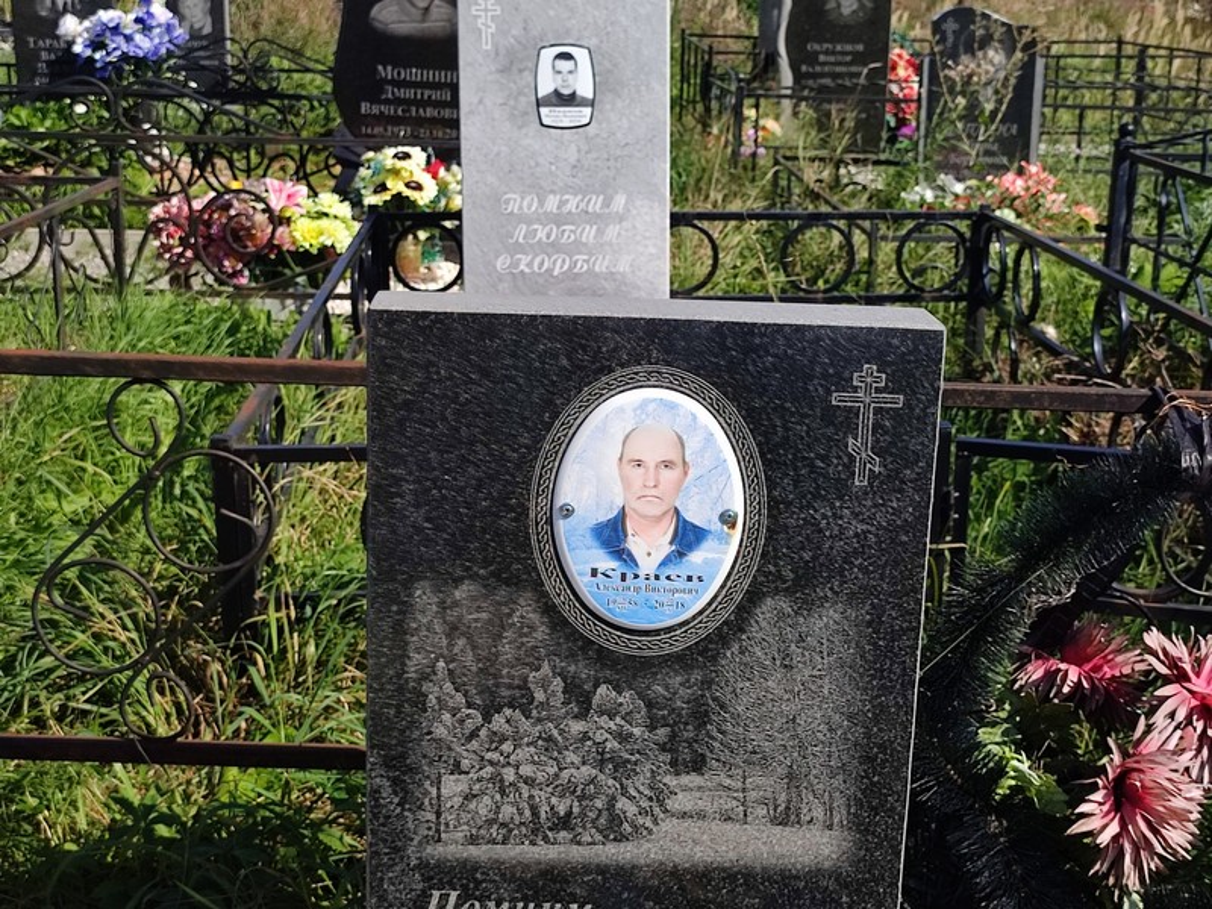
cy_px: 454
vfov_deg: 54.9
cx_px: 606
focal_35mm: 25
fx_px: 875
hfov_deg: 69.4
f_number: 1.9
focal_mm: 6.04
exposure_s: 1/711
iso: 50
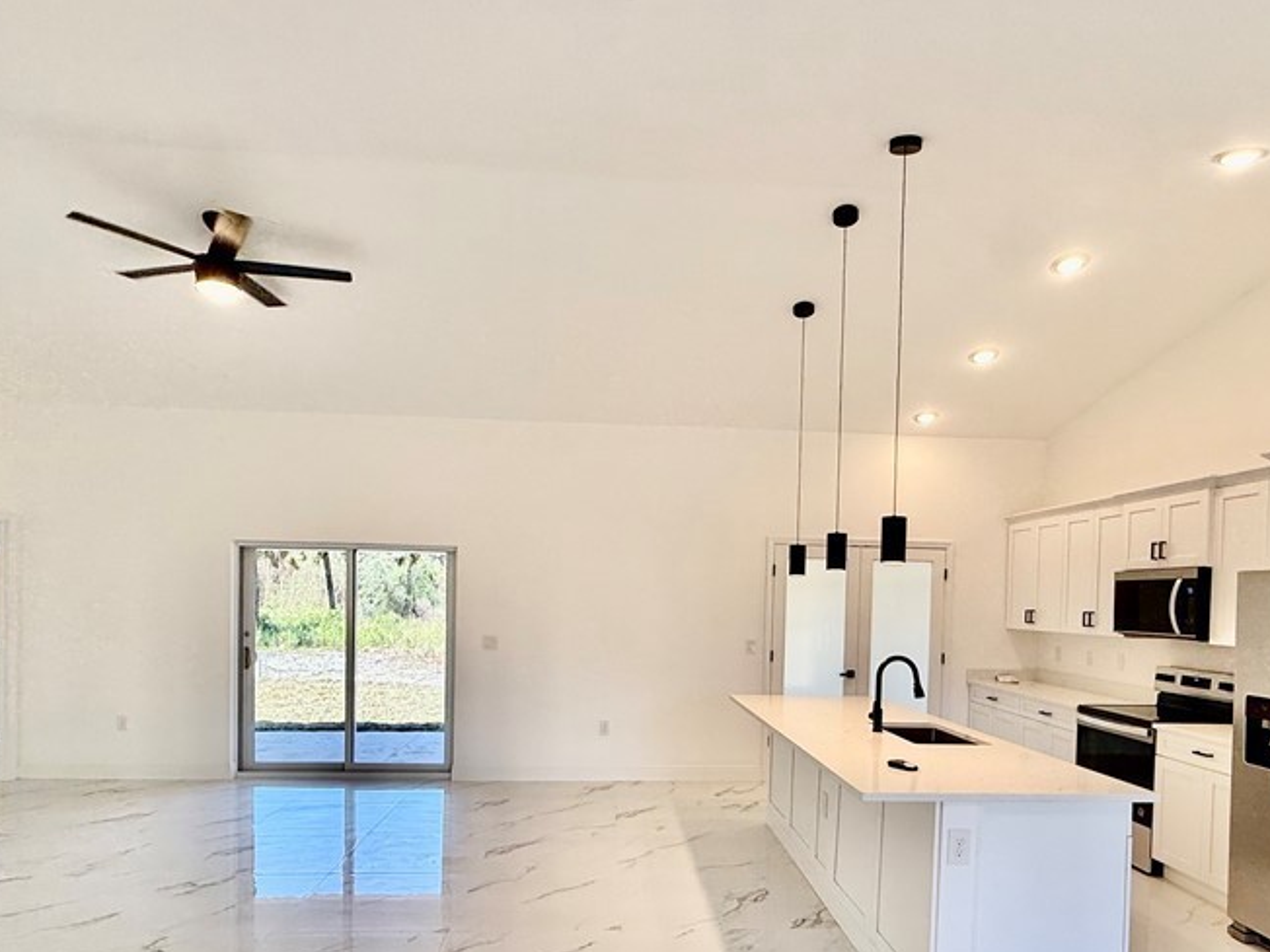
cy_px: 619
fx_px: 807
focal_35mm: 22
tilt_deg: -1.3
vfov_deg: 59.9
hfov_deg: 76.3
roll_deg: -1.1
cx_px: 672
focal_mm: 2.22
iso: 64
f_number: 2.2
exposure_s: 1/121
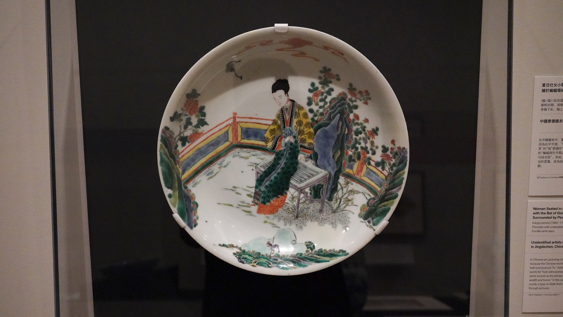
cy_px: 176
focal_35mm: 48
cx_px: 280
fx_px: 717
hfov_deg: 42.9
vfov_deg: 24.9
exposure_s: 1/100
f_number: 5.6
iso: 10000
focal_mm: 45
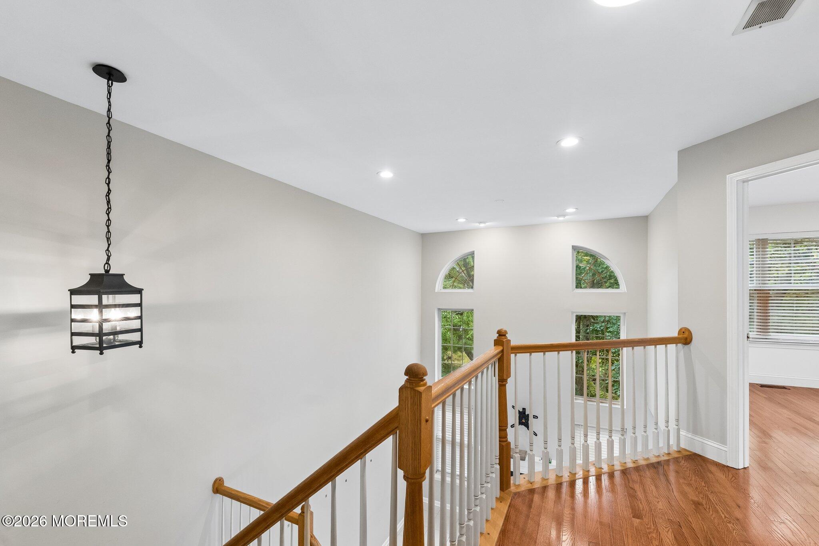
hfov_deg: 104.3
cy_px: 273
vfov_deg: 81.2
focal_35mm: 14
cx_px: 410
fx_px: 318
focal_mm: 14
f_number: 9
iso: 1600
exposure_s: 1/40
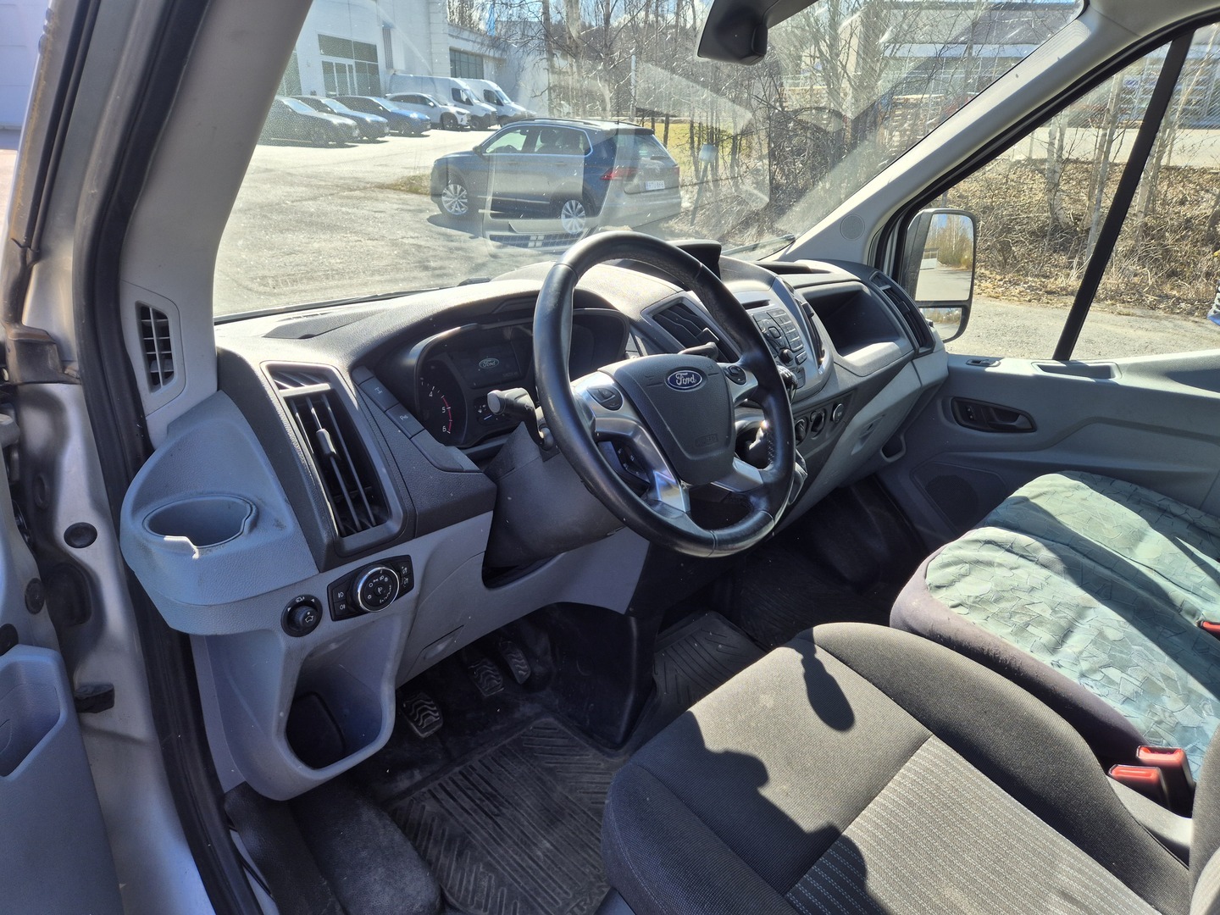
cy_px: 458
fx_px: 811
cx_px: 610
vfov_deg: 58.9
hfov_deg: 73.9
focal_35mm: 23
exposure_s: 1/443
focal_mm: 5.4
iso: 25
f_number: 1.8
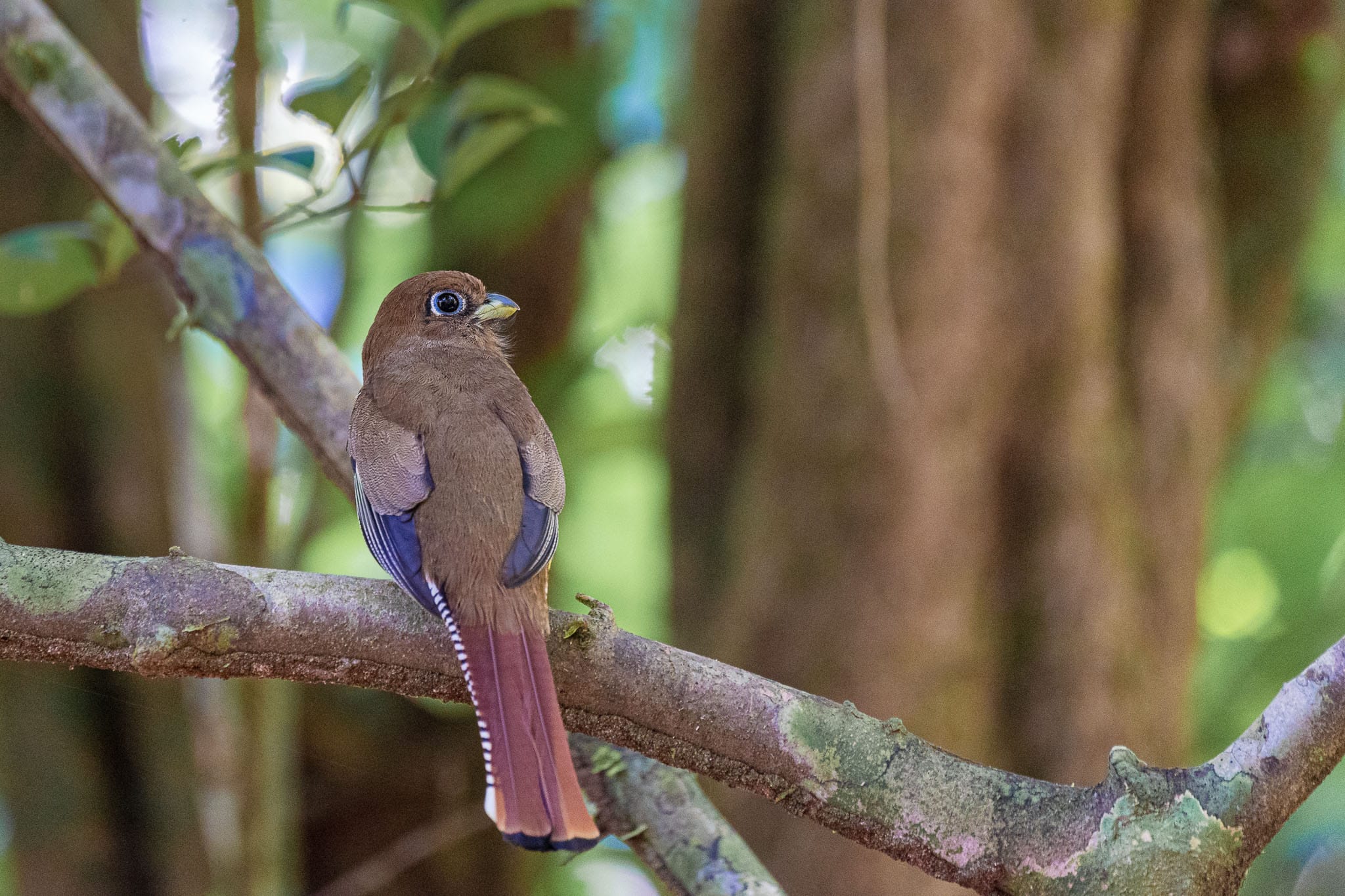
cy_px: 299
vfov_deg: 2.1
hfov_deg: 3.1
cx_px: 449
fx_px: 24907
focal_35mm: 667
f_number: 5.6
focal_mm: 500
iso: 3200
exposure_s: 1/125
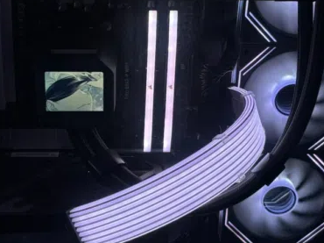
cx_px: 159
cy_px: 118
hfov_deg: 42.1
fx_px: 421
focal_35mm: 45
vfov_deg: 32.1
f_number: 1.6
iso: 50
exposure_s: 1/121
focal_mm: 5.96
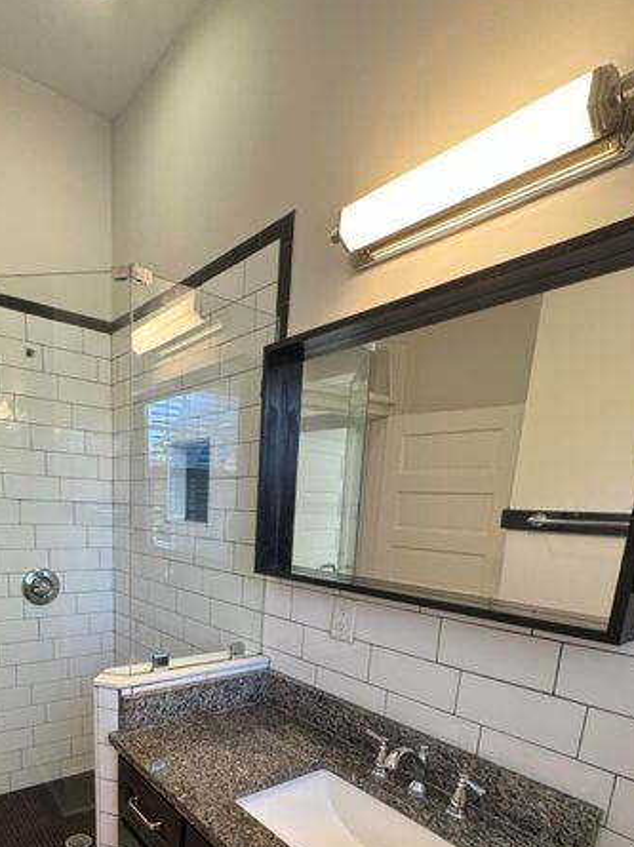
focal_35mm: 21
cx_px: 223
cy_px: 623
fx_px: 514
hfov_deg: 62.1
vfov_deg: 74.1
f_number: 2.2
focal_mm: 2.22
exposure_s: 1/60
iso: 200
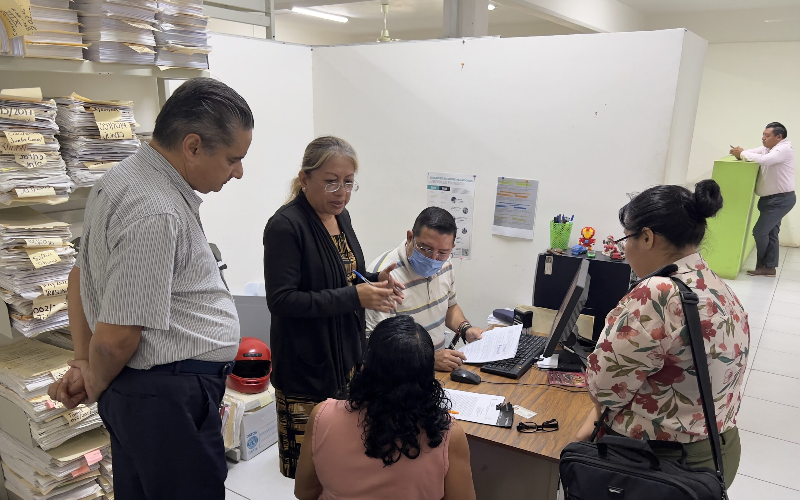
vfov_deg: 44.3
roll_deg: +0.2
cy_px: 301
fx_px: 610
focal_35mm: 28
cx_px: 400
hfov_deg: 66.5
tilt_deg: -17.4
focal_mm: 5.7
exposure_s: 1/60
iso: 200
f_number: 1.5
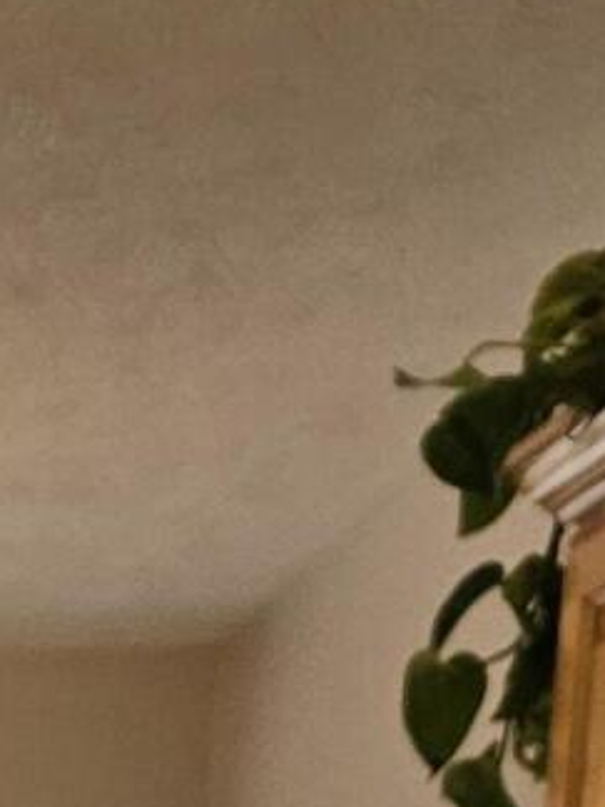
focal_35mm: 142
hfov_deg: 9.2
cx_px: -946
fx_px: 3309
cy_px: 2060
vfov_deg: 11.2
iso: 160
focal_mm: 5.4
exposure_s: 1/120
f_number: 1.8
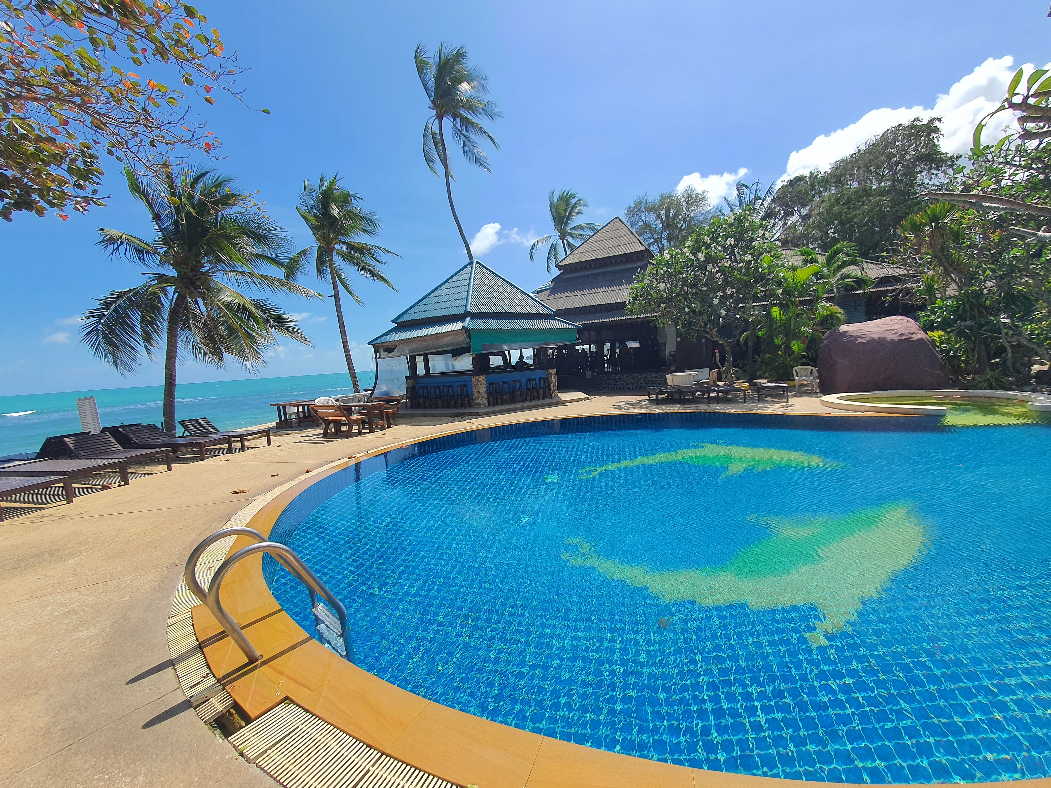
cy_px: 394
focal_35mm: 13
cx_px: 526
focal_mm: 1.8
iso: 50
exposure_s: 1/1312
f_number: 2.2
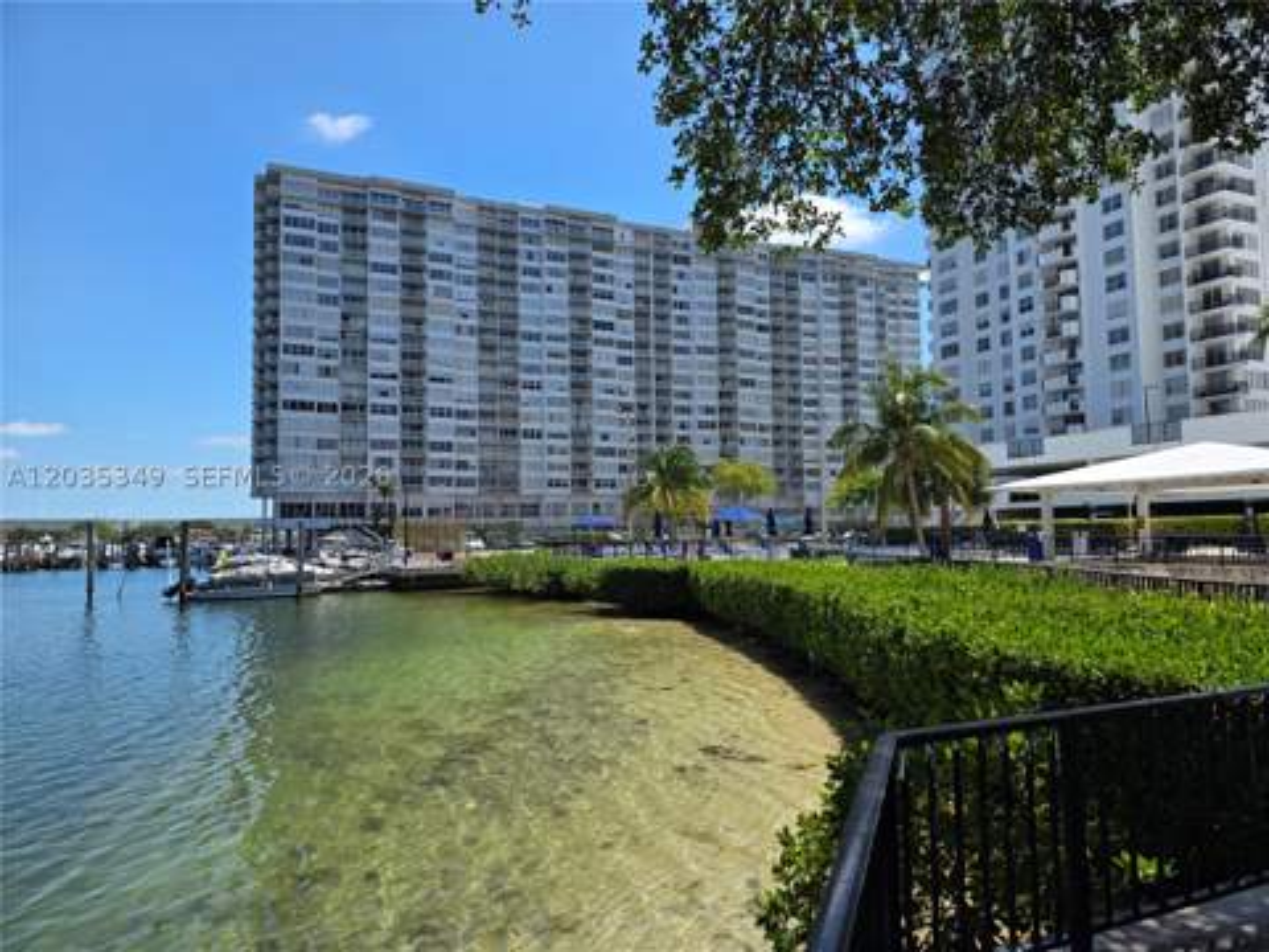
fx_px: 843
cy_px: 476
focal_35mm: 23
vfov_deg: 58.9
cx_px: 634
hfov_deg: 73.9
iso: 80
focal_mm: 6.3
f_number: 1.7
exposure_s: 1/5153
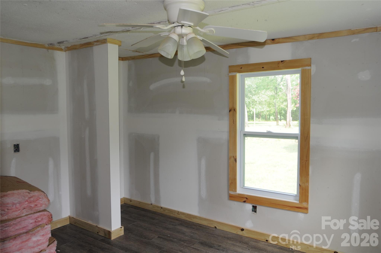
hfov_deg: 70.5
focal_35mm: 26
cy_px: 126
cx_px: 190
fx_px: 270
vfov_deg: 50.3
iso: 200
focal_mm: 17
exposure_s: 1/80
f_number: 4
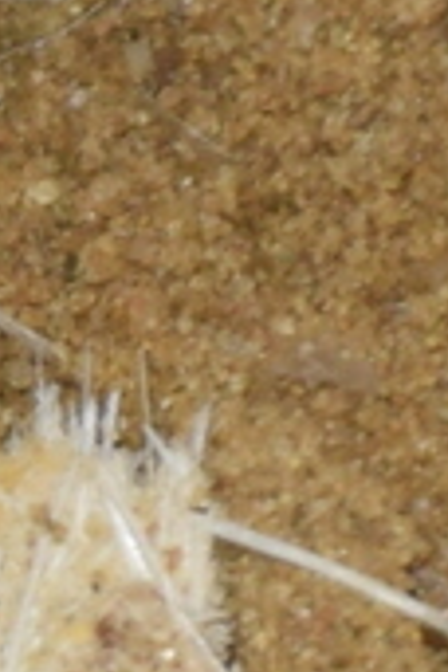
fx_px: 22081
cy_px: 1053
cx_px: -812
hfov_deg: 1.2
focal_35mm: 1183
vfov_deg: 1.7
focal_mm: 140
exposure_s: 1/60
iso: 320
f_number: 7.1
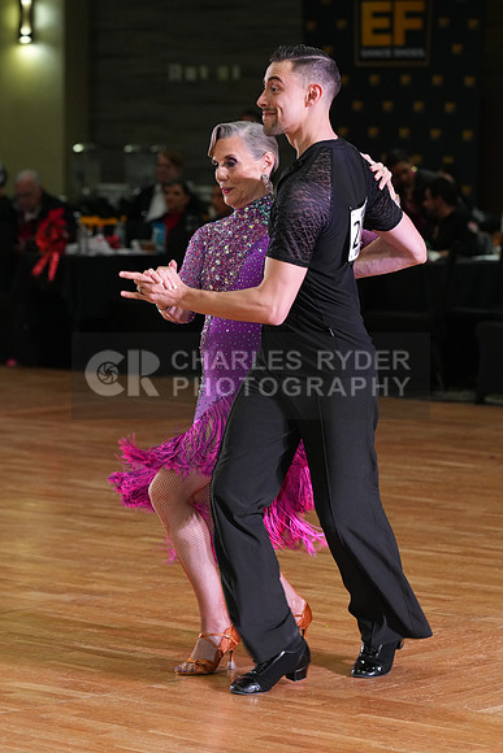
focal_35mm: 133
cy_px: 376
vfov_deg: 15.4
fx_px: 2786
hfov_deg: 10.3
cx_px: 252
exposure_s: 1/200
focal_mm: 133
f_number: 5
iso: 2500
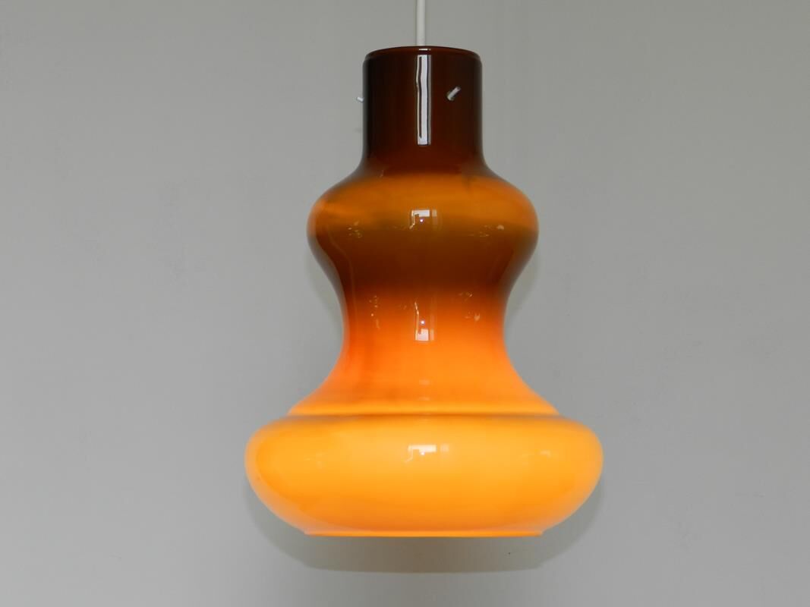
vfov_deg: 14.8
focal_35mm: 100
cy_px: 304
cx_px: 405
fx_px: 2340
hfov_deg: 19.6
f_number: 4.6
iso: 160
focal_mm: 17.7
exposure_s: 1/60
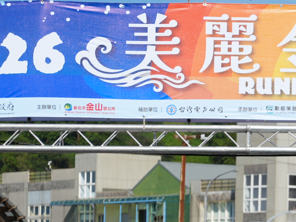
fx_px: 2407
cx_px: 275
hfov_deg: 7.0
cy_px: 257
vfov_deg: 5.3
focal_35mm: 281
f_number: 5.6
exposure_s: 1/1600
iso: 160
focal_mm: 65.8
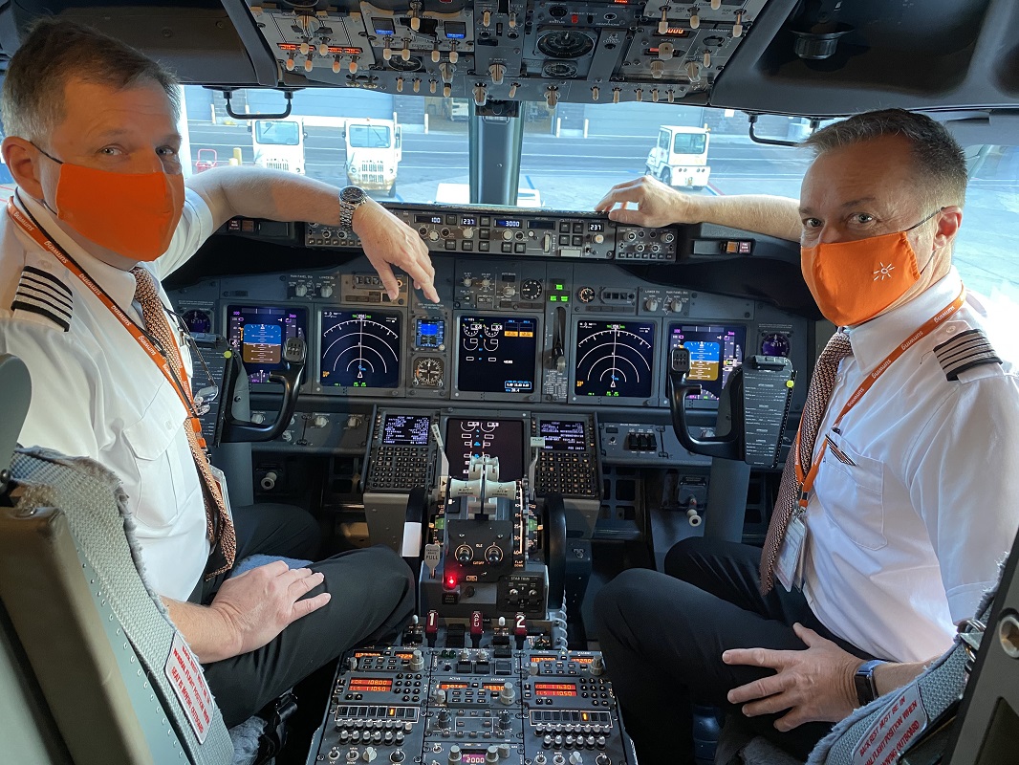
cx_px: 510
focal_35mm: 26
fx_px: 766
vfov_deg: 53.1
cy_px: 382
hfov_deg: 67.3
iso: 320
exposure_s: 1/60
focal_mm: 4.25
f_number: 1.8
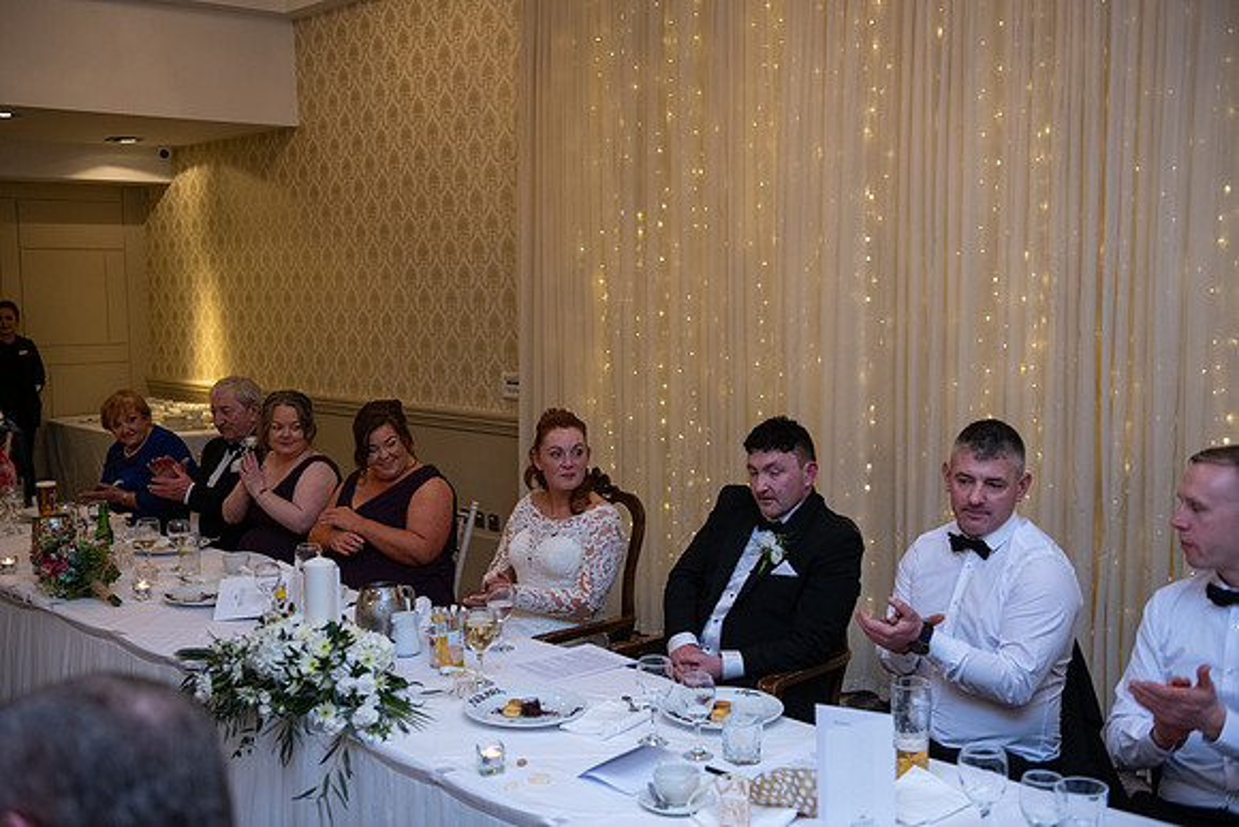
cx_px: 620
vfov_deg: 33.4
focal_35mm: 40
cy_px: 414
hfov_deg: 48.4
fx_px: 1377
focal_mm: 40
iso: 1000
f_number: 3.5
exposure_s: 1/160
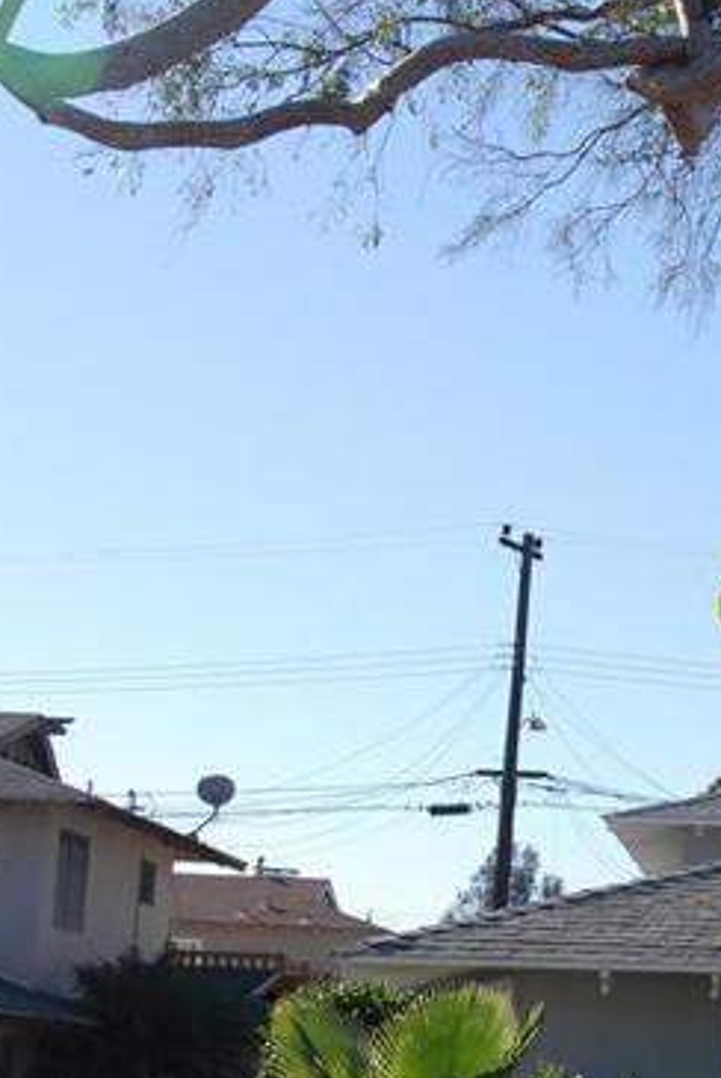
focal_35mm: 101
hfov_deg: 13.3
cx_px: 807
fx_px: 3028
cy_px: 548
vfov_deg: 20.2
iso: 100
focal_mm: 24
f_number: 8
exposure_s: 1/250
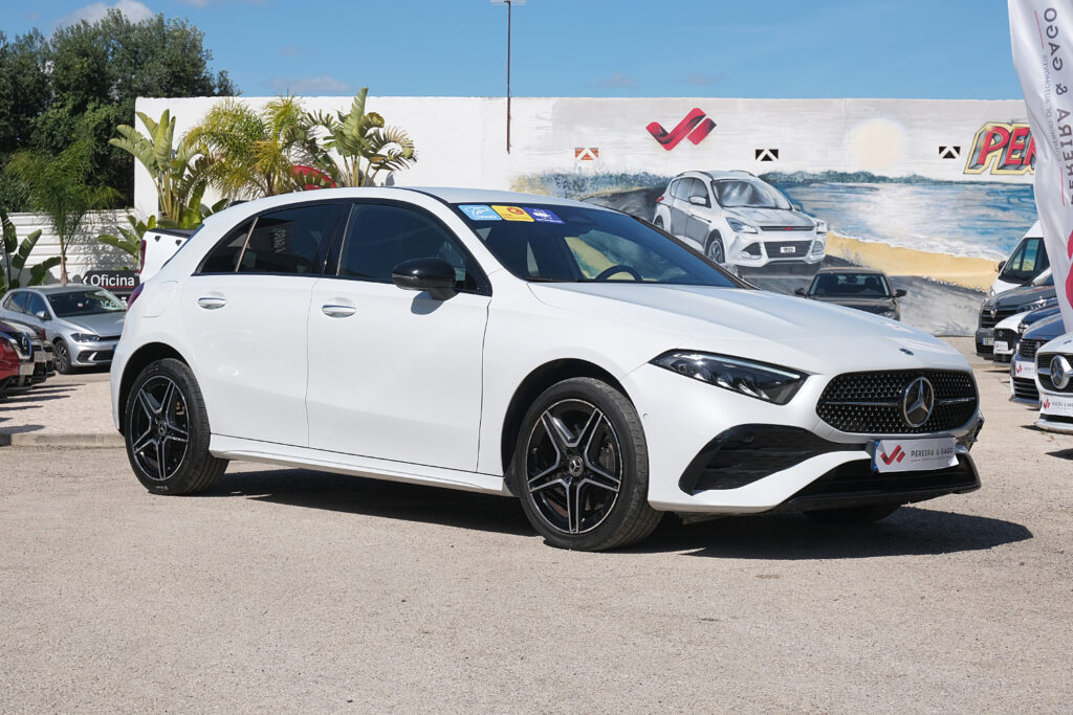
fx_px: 1938
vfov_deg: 20.9
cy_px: 358
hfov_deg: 31.0
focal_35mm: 65
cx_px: 536
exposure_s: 1/500
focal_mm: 43.2
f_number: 9
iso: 160
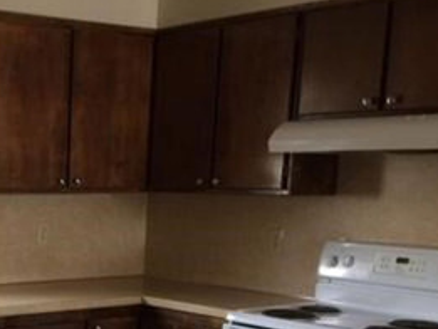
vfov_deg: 20.0
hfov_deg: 25.4
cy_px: 339
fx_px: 899
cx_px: -47
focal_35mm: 71
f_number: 2.2
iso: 64
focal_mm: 4.15
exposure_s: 1/15
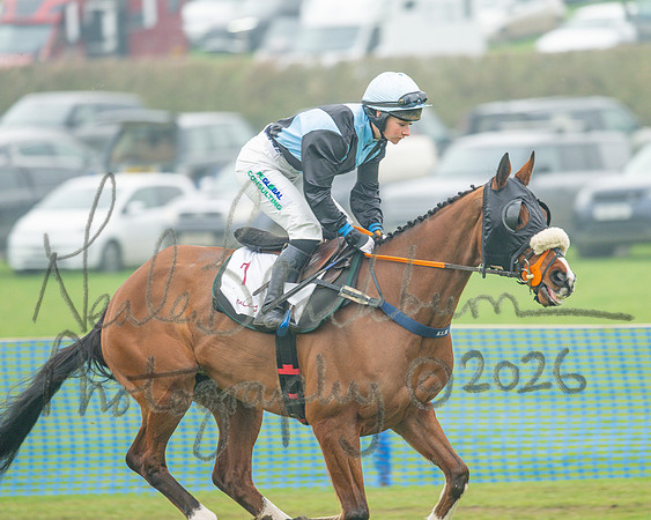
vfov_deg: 3.4
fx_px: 8676
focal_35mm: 450
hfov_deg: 4.3
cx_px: 289
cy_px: 260
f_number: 4.5
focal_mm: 400
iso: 800
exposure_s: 1/500
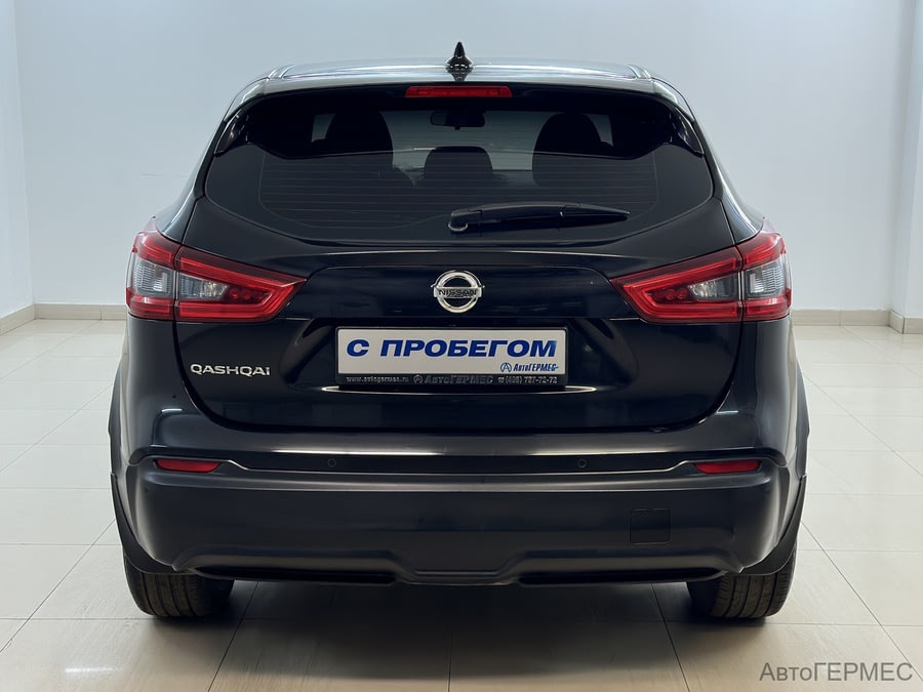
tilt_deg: -10.5
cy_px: 346
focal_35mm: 48
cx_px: 462
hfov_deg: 39.7
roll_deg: -0.5
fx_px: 1280
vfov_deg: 30.3
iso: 100
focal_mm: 6.86
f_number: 1.78
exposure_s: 1/100
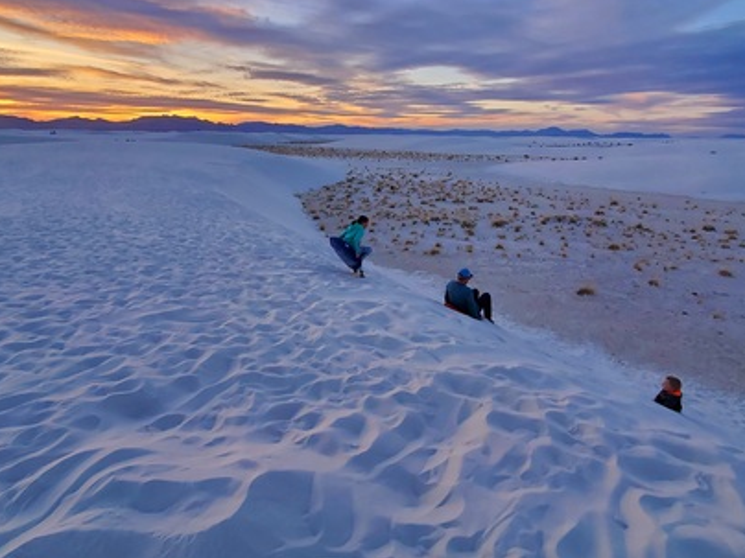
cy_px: 239
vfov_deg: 71.2
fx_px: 387
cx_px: 419
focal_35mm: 18
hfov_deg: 87.3
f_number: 2.2
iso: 100
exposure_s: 1/100
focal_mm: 1.8
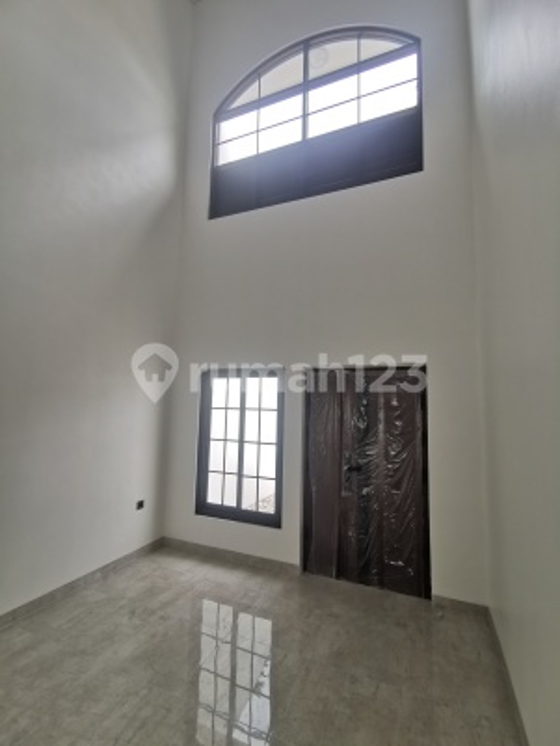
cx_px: 280
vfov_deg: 94.5
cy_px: 373
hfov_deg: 78.1
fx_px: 345
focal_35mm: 16
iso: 100
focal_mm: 2.35
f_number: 2.2
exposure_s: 1/120
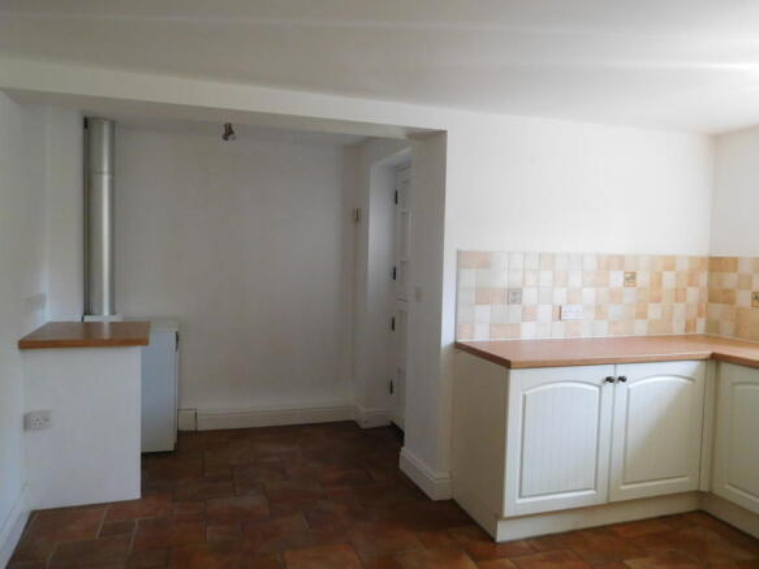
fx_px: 548
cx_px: 380
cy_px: 284
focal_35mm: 25
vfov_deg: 54.9
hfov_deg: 69.4
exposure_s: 1/30
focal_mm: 4.5
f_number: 3.4
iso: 400
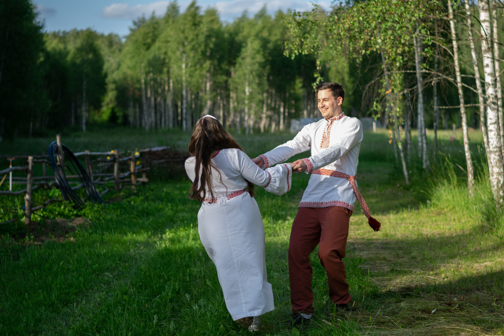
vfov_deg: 18.0
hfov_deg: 26.8
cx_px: 252
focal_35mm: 76
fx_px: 1058
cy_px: 168
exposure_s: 1/800
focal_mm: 50
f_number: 2.2
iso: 100
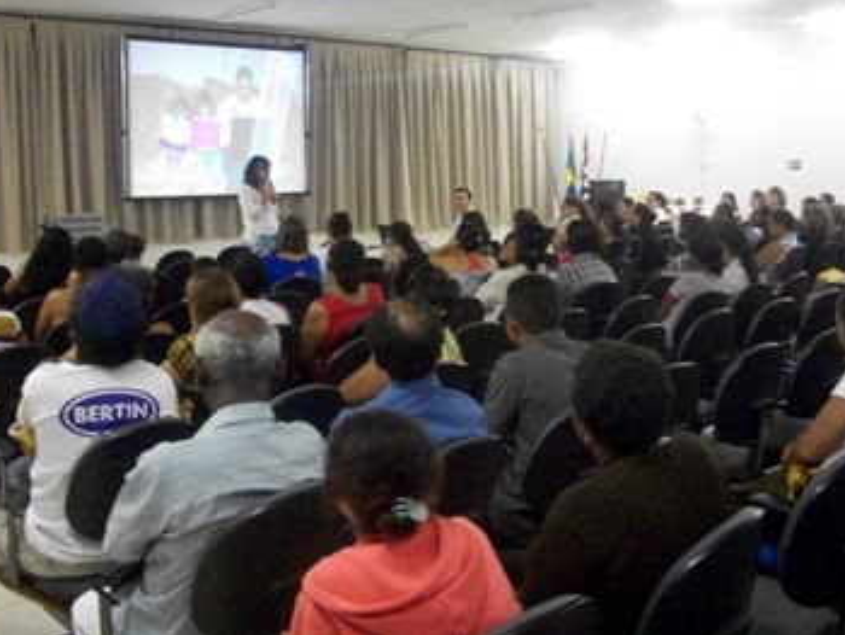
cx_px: 449
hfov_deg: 46.7
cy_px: 278
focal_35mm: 40
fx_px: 977
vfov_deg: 35.9
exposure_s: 1/40
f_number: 3.1
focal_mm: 6.3
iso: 800
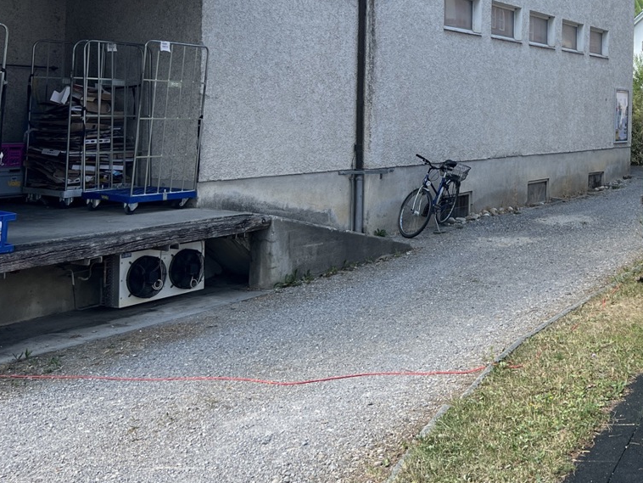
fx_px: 892
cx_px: 555
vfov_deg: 29.5
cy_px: 91
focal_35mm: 48
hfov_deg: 37.5
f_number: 1.5
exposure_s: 1/1009
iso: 50
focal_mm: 5.7
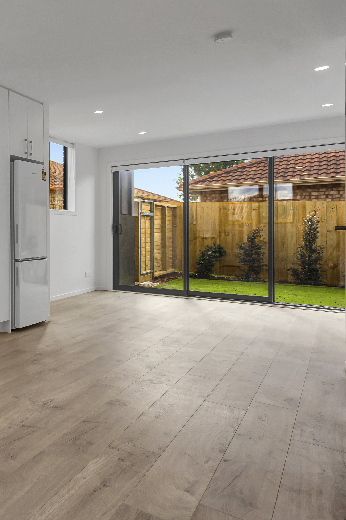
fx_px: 418
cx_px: -124
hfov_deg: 31.8
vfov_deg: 63.5
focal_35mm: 29
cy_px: 229
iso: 200
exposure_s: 1/500
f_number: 4
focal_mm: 16
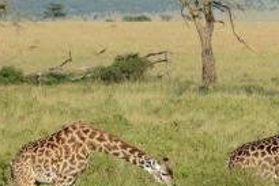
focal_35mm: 625
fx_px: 4847
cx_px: 421
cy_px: 51
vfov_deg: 2.2
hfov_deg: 3.3
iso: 400
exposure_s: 1/400
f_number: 11
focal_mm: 200
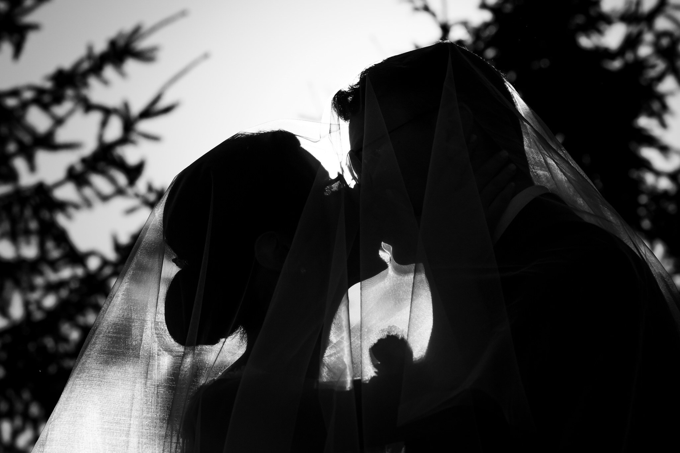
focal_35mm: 127
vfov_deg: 10.8
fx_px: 2399
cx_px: 340
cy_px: 226
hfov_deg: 16.1
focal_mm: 85
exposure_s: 1/10000
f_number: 4.5
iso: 200
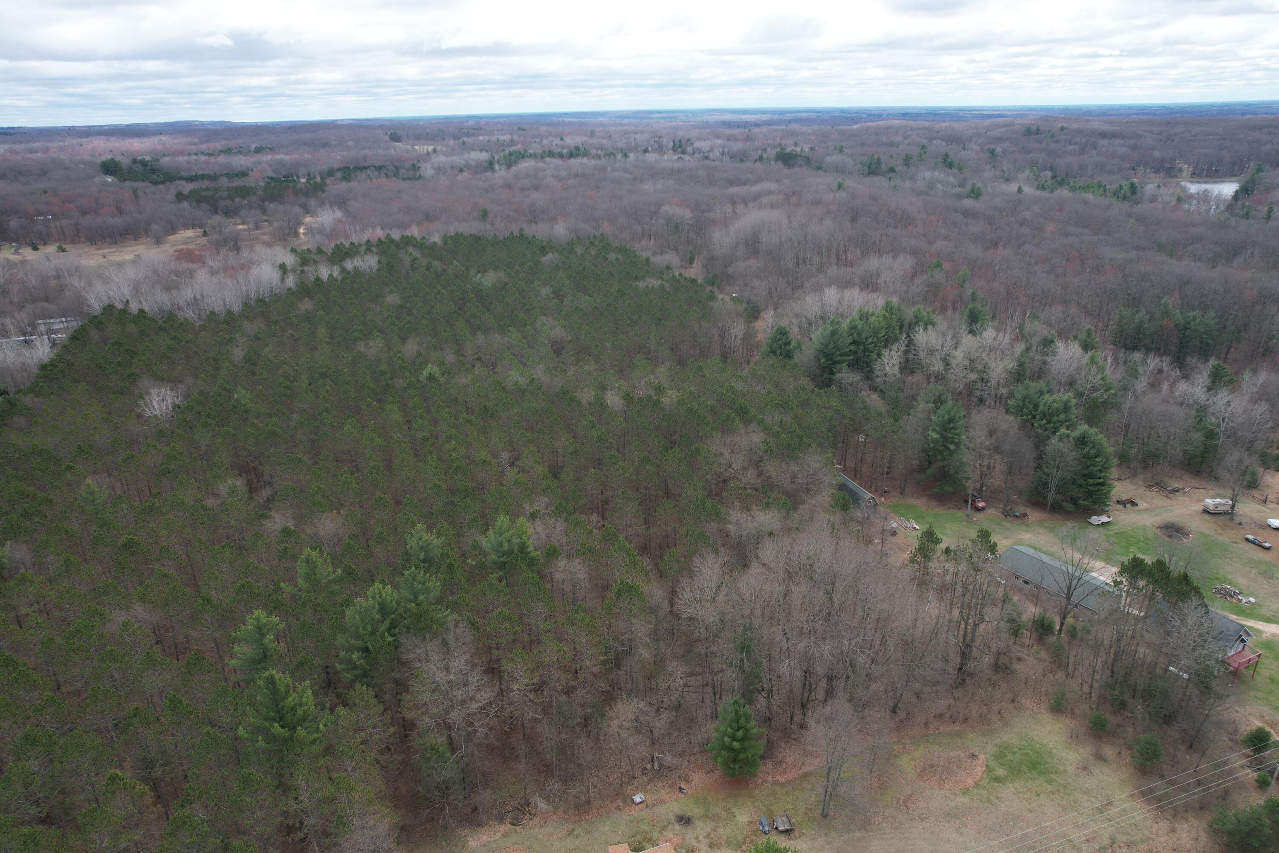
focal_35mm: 22
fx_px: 782
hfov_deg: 78.6
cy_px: 426
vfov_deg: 57.2
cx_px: 640
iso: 150
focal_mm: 8.38
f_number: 2.8
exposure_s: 1/1250
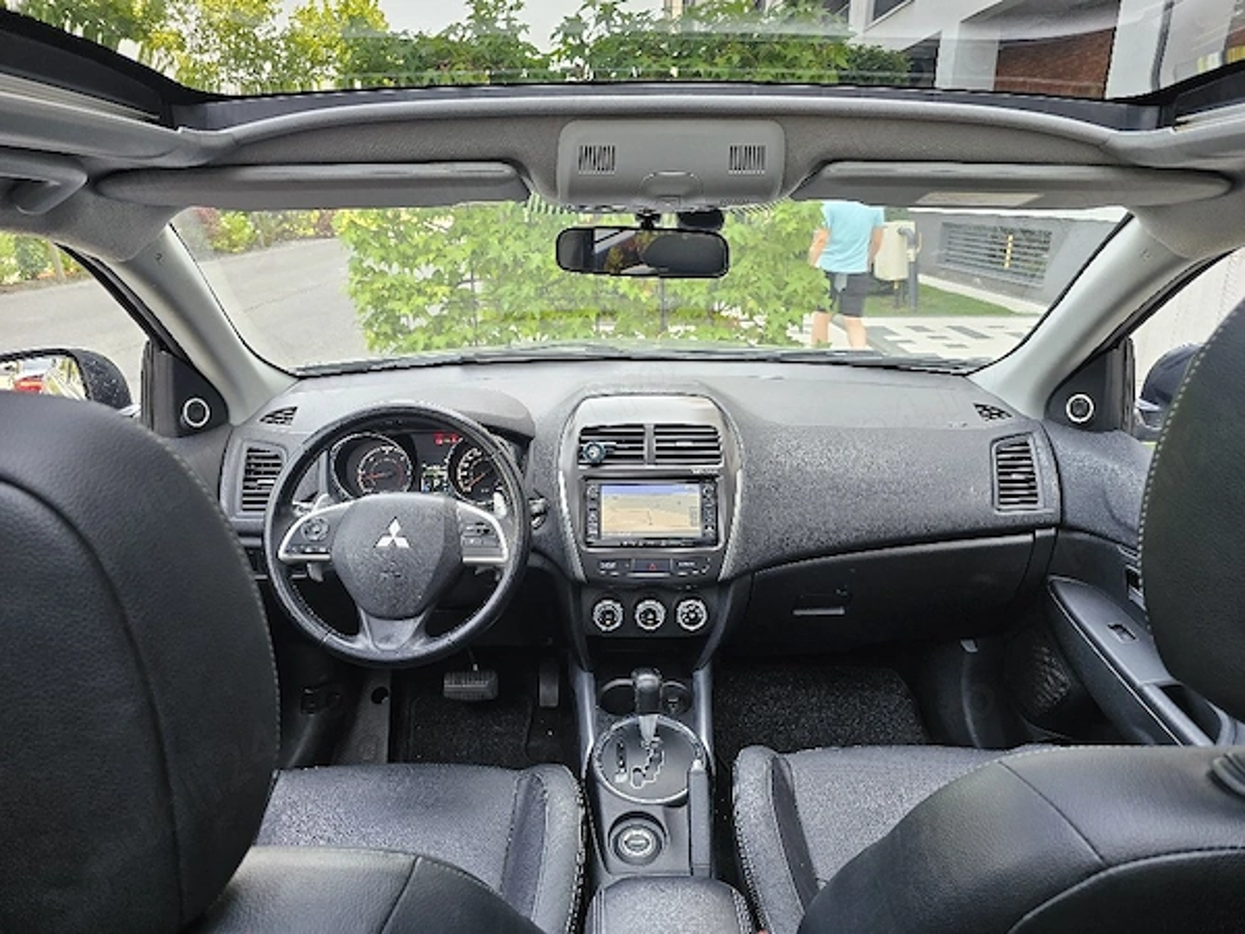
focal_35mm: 23
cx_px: 622
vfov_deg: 58.9
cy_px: 467
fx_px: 827
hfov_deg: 73.9
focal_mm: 6.3
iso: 64
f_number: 1.7
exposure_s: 1/56.8
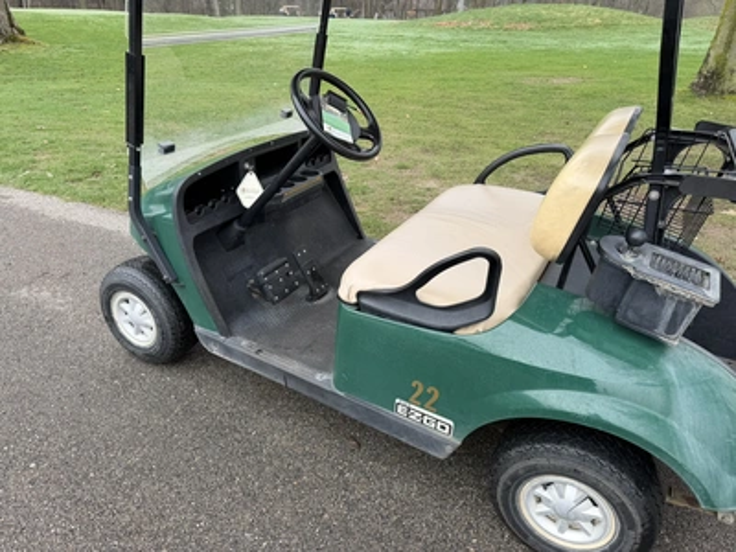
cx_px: 368
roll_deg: +1.2
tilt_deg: -24.0
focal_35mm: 24
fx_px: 510
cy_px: 276
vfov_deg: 56.8
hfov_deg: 71.6
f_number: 1.78
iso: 80
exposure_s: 1/878
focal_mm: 6.76
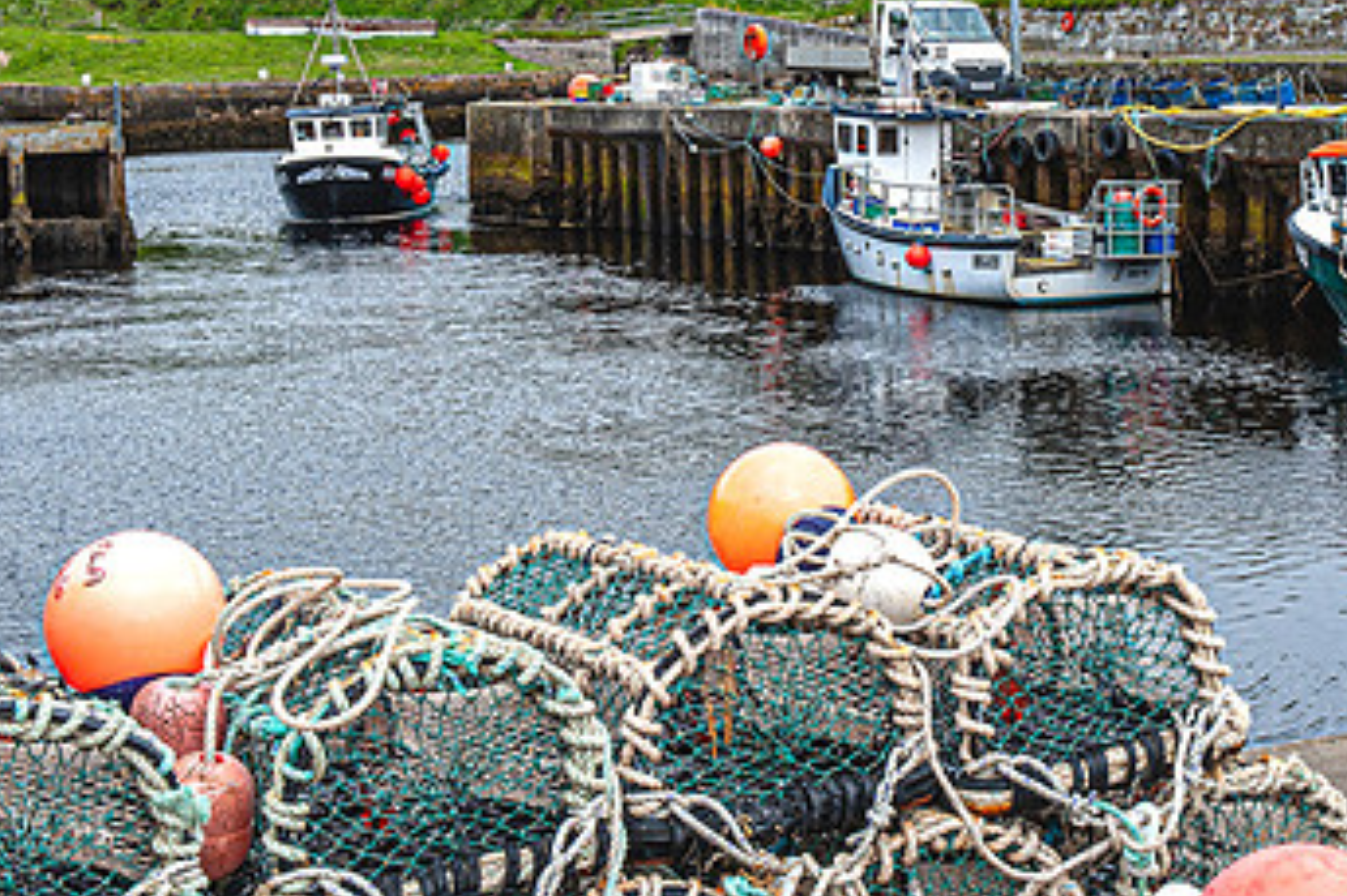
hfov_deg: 25.0
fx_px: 3029
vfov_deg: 16.8
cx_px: 846
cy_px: 301
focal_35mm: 81
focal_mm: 48
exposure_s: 1/100
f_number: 16
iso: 320
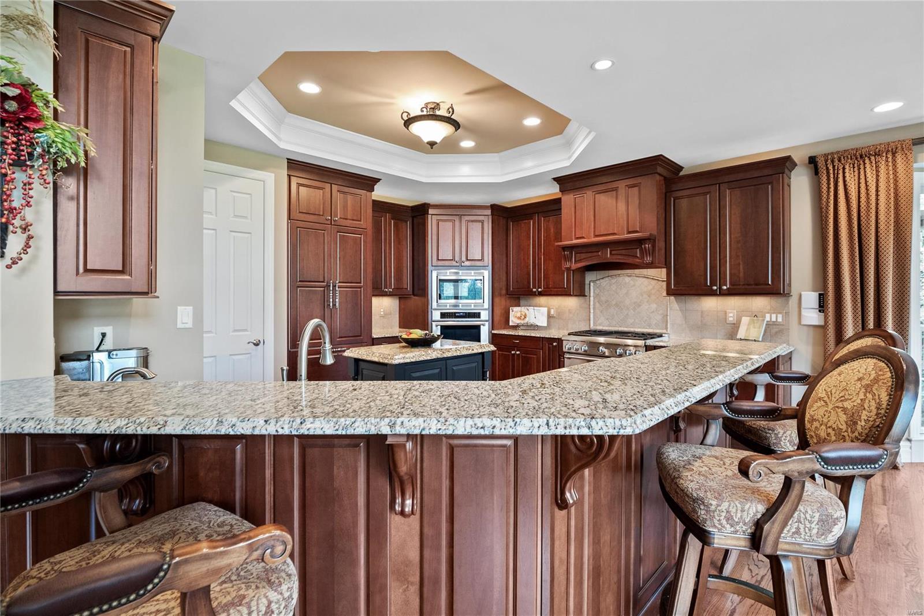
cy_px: 308
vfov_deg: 73.7
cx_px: 462
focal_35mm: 16
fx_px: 411
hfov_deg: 96.7
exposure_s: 1/10
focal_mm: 8
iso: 400
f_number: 2.8
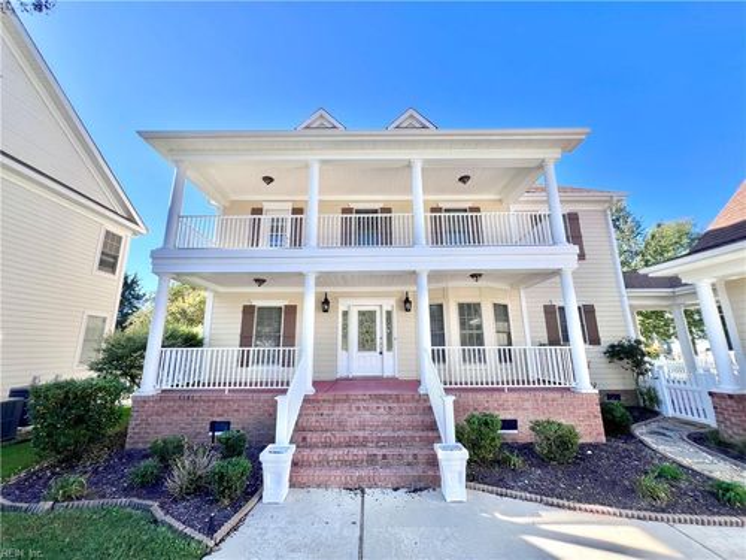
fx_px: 280
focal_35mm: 13
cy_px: 280
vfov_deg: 89.9
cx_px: 373
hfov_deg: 106.2
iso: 32
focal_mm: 1.57
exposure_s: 1/431
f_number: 1.8
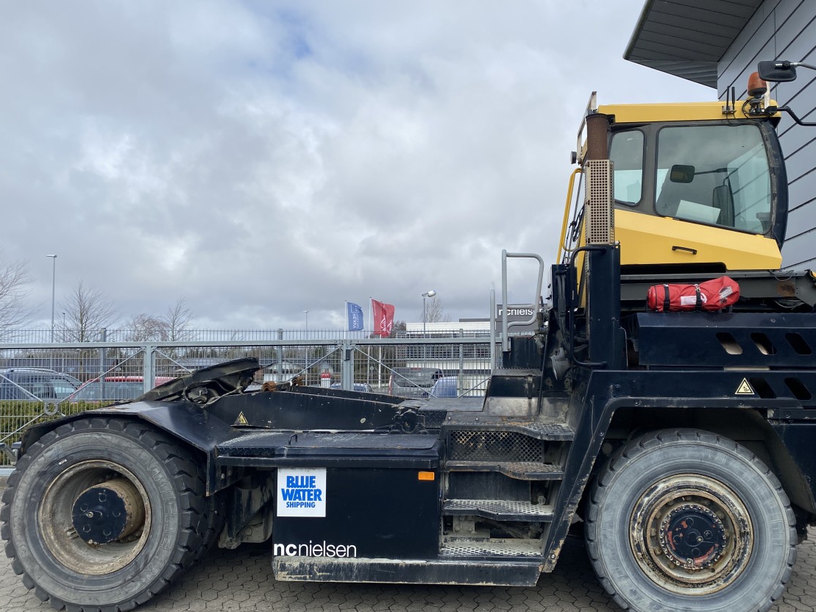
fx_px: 707
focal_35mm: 30
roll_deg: +0.7
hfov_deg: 59.9
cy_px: 330
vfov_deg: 46.8
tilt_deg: +2.0
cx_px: 445
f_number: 1.8
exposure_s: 1/2755
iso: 32
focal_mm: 4.25
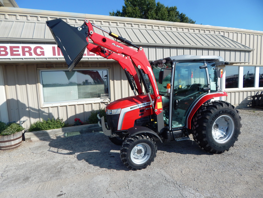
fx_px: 167
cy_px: 99
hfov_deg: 76.4
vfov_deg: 61.1
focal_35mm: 22
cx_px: 132
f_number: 6
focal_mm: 4
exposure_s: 1/500
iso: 125
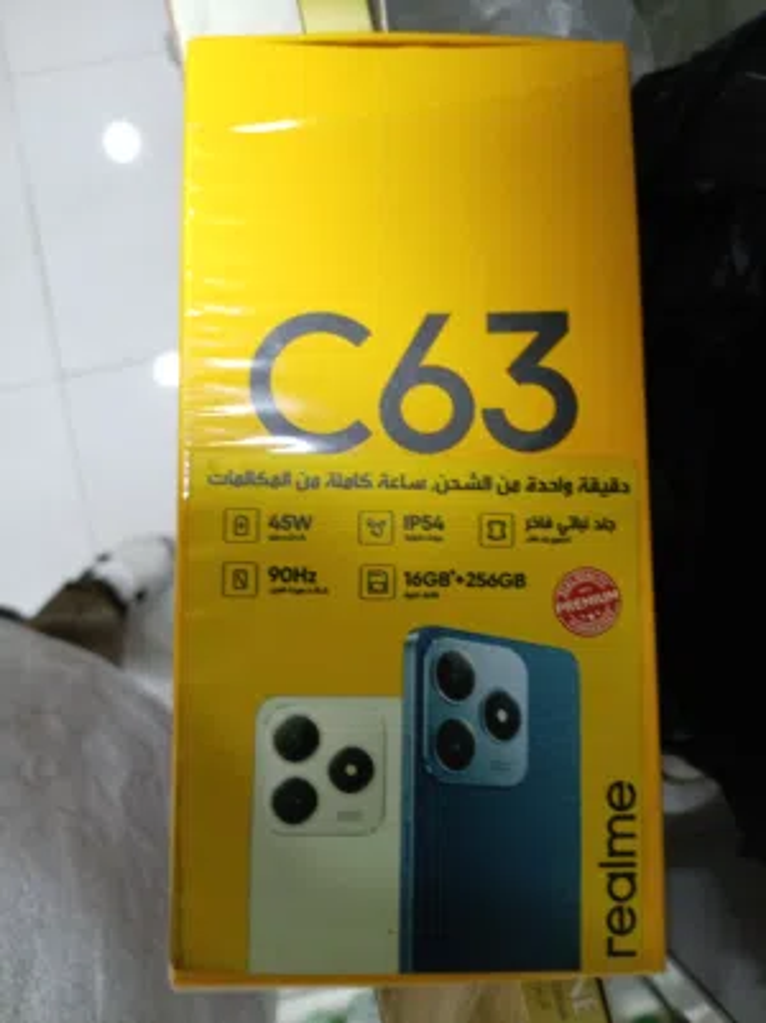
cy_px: 512
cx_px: 383
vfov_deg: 69.4
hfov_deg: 54.8
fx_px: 739
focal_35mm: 25
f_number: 1.8
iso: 147
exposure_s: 1/33.3
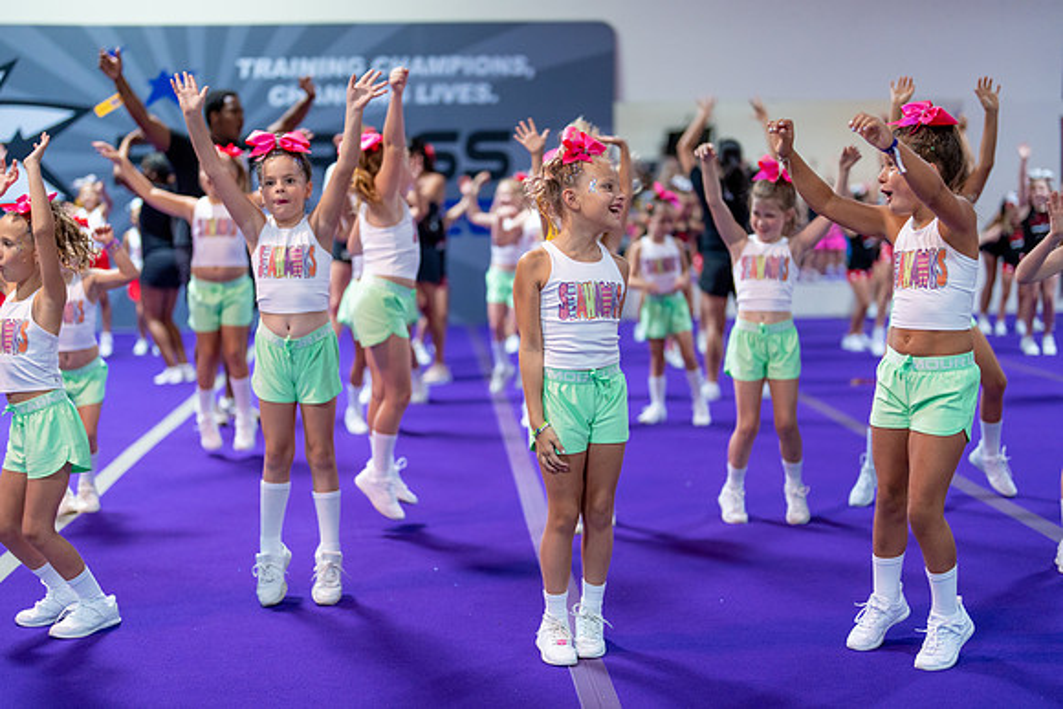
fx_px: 1540
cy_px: 354
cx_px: 532
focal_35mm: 52
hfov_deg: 38.1
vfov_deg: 25.9
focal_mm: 50
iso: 1000
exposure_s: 1/640
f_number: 1.2
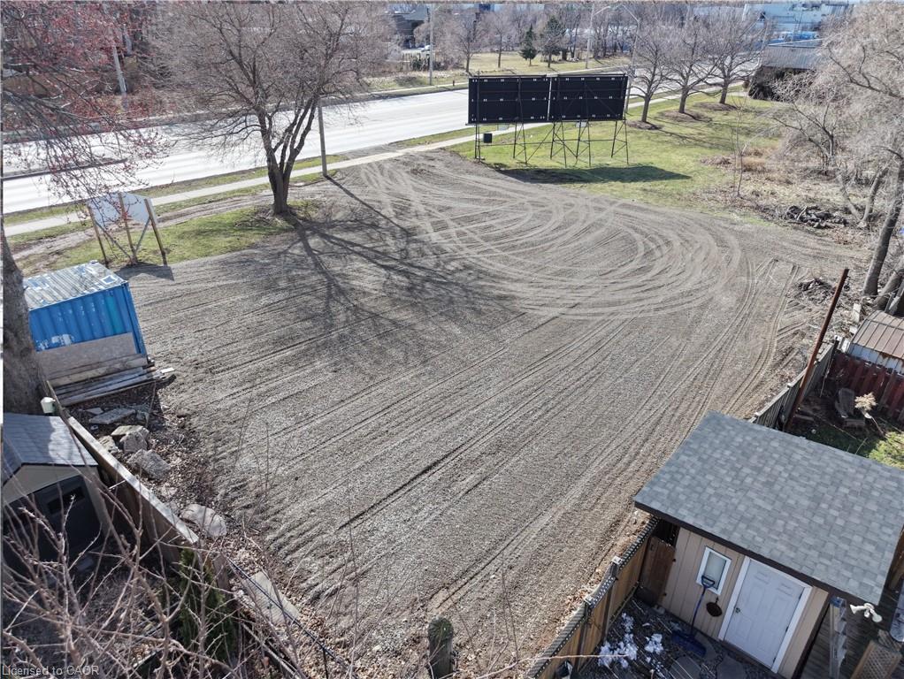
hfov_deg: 71.6
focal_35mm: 24
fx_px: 627
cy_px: 340
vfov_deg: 56.9
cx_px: 452
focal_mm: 8.67
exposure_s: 1/2000
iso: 240
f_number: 1.8
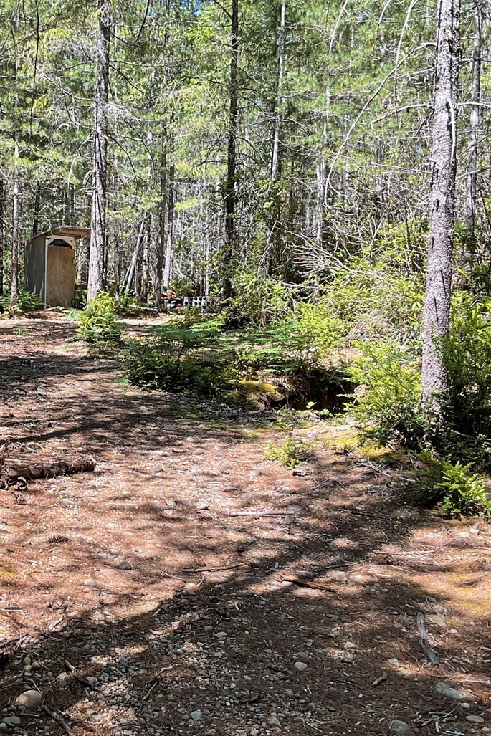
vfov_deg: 41.9
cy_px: 362
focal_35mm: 47
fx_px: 961
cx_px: 110
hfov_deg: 28.2
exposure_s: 1/310
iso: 16
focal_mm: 3
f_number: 1.8
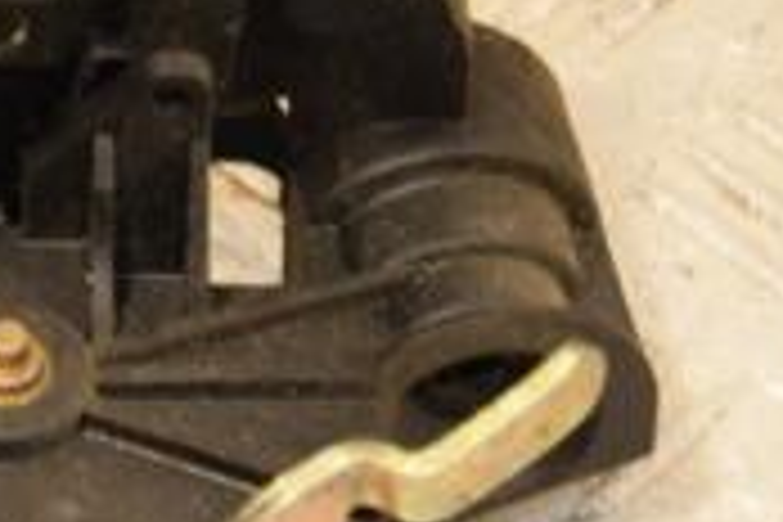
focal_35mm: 342
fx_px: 7438
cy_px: 225
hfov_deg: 6.0
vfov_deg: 4.0
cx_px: -333
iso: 800
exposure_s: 1/200
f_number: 5.6
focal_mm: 66
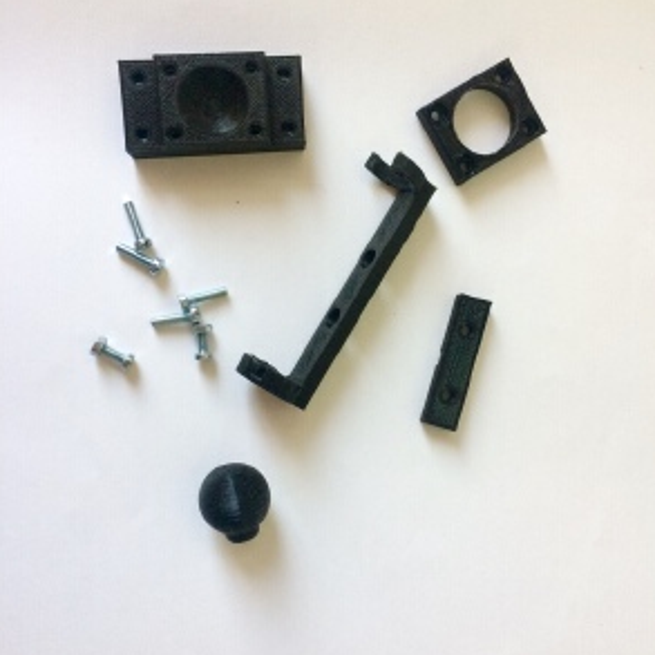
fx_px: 749
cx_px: 331
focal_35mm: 35
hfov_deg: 47.2
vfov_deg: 47.2
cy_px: 326
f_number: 2.2
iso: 64
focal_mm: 4.15
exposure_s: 1/33
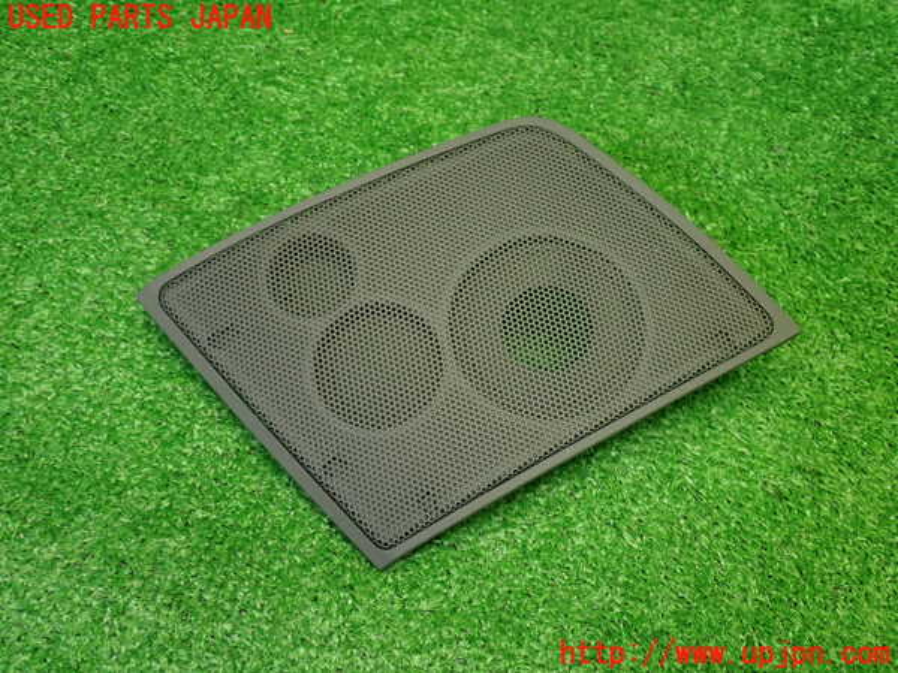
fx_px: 986
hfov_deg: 49.0
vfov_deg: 37.7
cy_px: 336
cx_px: 449
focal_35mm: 38
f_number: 2.7
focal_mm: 6.83
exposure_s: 1/40
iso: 250
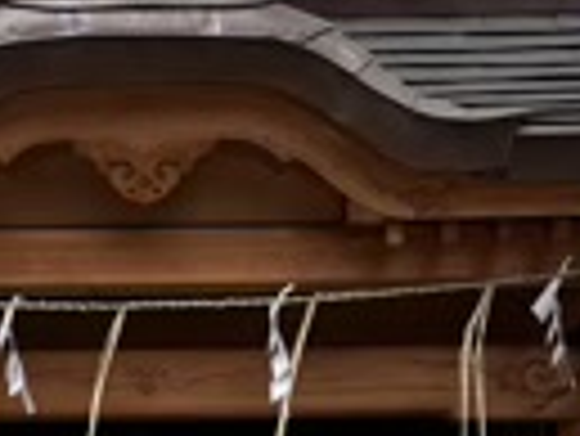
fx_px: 2365
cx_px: 117
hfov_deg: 13.9
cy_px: 641
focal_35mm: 141
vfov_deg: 10.2
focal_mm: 5.96
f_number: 1.6
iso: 50
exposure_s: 1/517
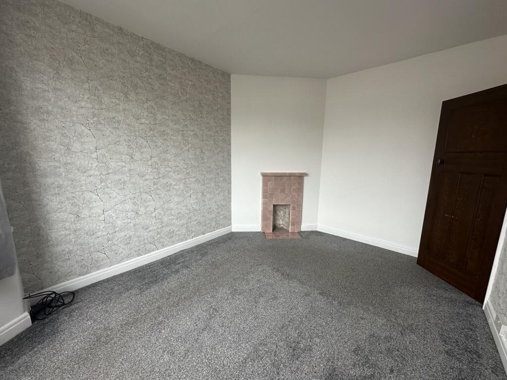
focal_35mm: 14
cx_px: 254
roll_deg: -0.8
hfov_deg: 102.1
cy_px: 190
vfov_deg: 85.7
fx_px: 205
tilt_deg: -9.6
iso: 80
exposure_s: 1/99
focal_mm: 2.22
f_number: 2.2
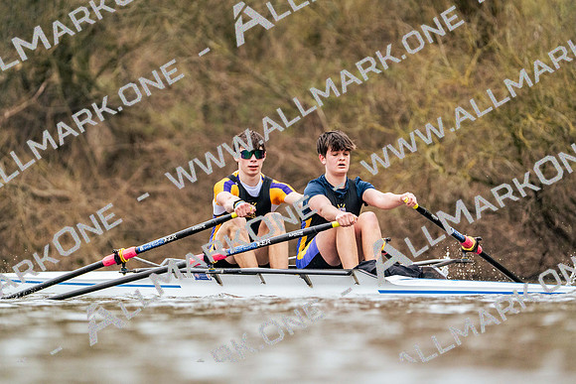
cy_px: 192
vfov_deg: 2.8
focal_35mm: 489
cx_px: 288
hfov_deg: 4.2
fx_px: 7825
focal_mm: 489
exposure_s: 1/2000
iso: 5000
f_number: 6.3
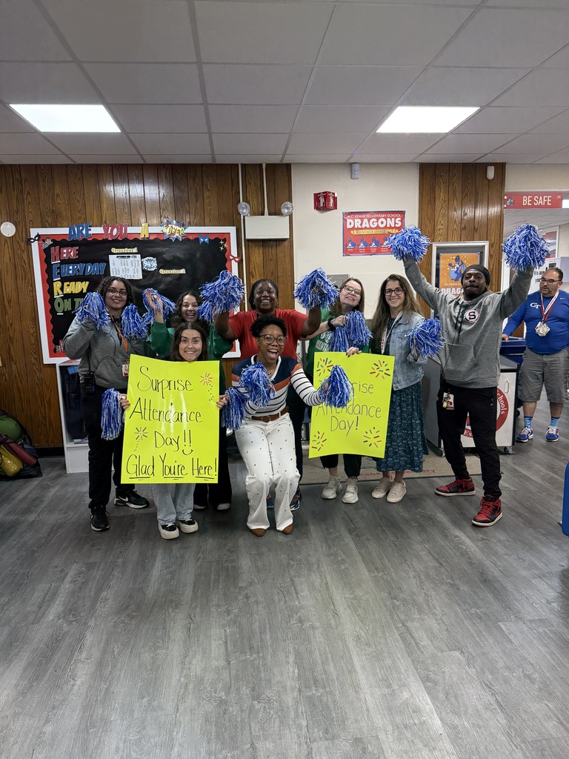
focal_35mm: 24
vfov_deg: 71.6
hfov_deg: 56.8
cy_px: 380
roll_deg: +1.0
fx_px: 526
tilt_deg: -9.4
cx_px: 284
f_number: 1.78
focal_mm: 6.76
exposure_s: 1/120
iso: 320
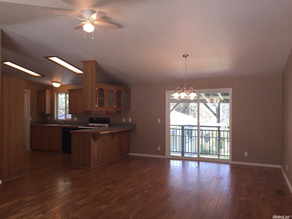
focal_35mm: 29
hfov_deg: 61.7
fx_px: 245
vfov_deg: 48.2
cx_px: 146
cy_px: 110
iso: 32
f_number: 2.2
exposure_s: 1/40
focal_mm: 4.15
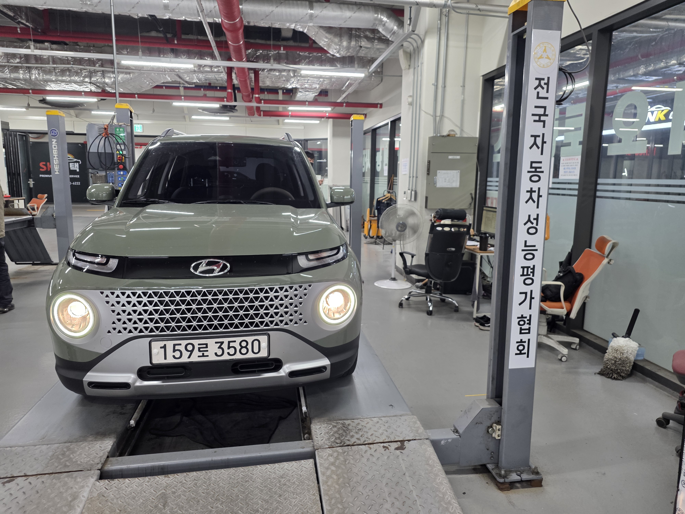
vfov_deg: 58.9
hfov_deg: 73.9
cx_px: 342
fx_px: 455
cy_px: 257
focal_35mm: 23
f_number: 1.7
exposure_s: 1/120
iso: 250
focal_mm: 6.25
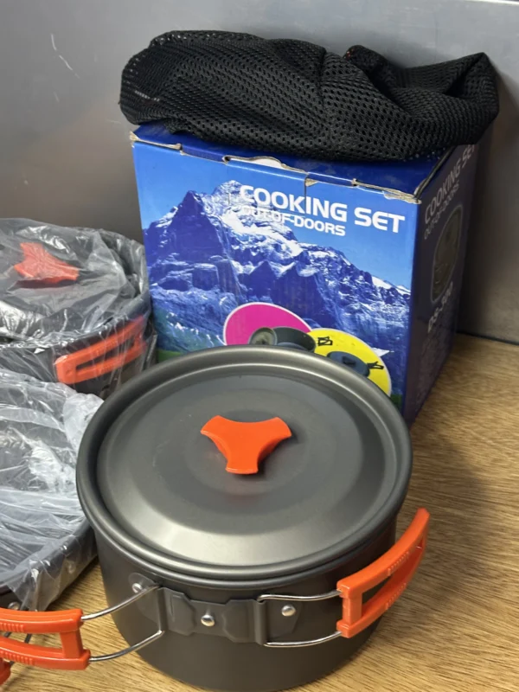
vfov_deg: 39.7
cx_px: 260
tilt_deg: -37.0
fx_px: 960
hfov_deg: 30.3
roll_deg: +0.8
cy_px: 346
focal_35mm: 48
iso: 400
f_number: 1.78
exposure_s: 1/33
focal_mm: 6.86
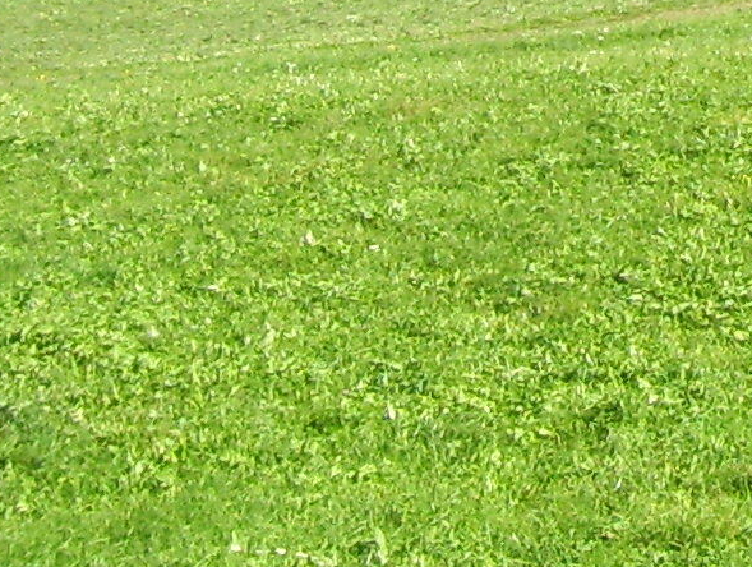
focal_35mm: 174
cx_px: 1374
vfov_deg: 8.2
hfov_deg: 10.6
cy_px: -462
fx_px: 3787
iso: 80
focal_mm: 6
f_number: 4.8
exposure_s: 1/250
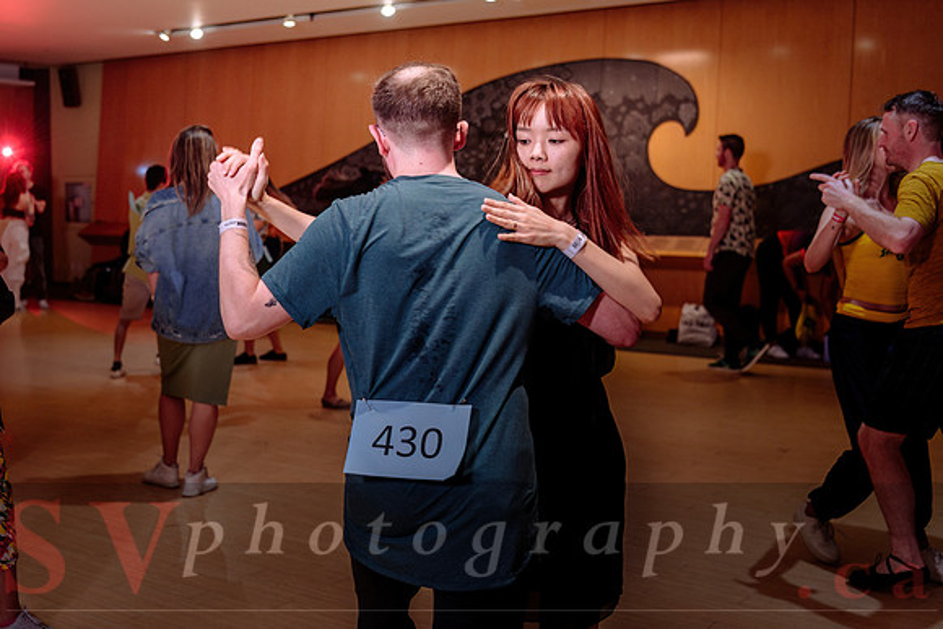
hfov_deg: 42.9
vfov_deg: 29.5
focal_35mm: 46
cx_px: 378
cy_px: 252
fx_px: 1192
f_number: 3.2
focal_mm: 38
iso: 400
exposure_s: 1/100
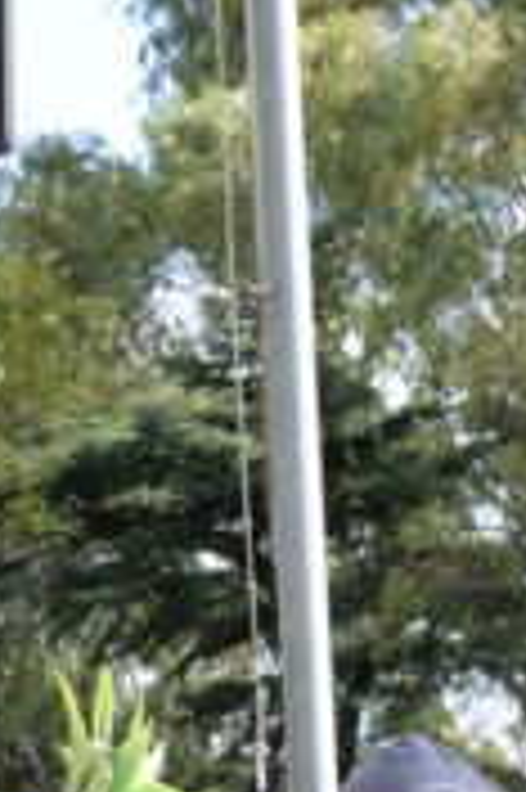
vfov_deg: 10.2
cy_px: 920
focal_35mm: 198
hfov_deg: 6.9
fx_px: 4351
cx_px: 589
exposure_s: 1/250
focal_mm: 31
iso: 250
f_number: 8
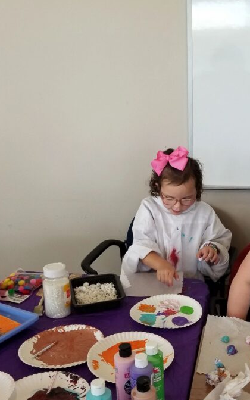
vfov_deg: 46.8
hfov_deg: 29.3
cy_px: 246
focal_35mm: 42
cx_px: 224
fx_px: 458
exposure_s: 1/120
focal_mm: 4.25
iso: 100
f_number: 1.7
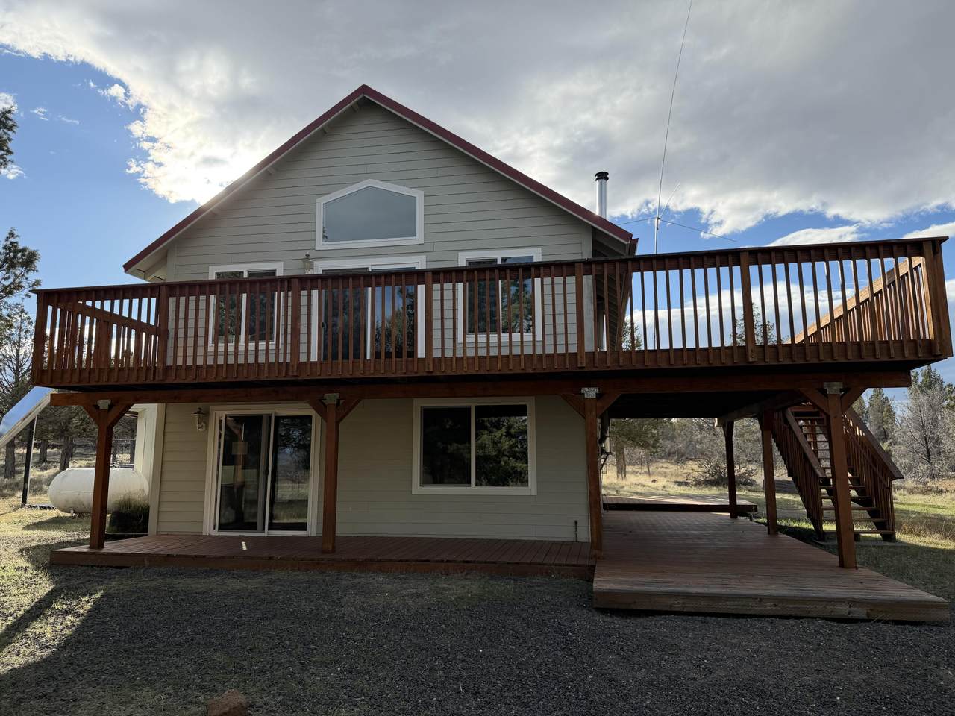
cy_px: 358
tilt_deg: +8.0
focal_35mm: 24
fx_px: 662
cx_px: 478
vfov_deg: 56.8
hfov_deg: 71.6
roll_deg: +1.3
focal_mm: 6.76
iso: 100
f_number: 1.78
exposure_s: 1/3584
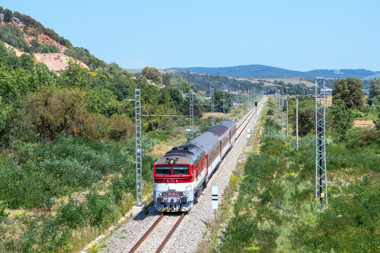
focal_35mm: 63
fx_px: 665
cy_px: 126
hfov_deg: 31.9
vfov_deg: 21.6
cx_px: 190
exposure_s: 1/640
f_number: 9
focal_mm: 42
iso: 125
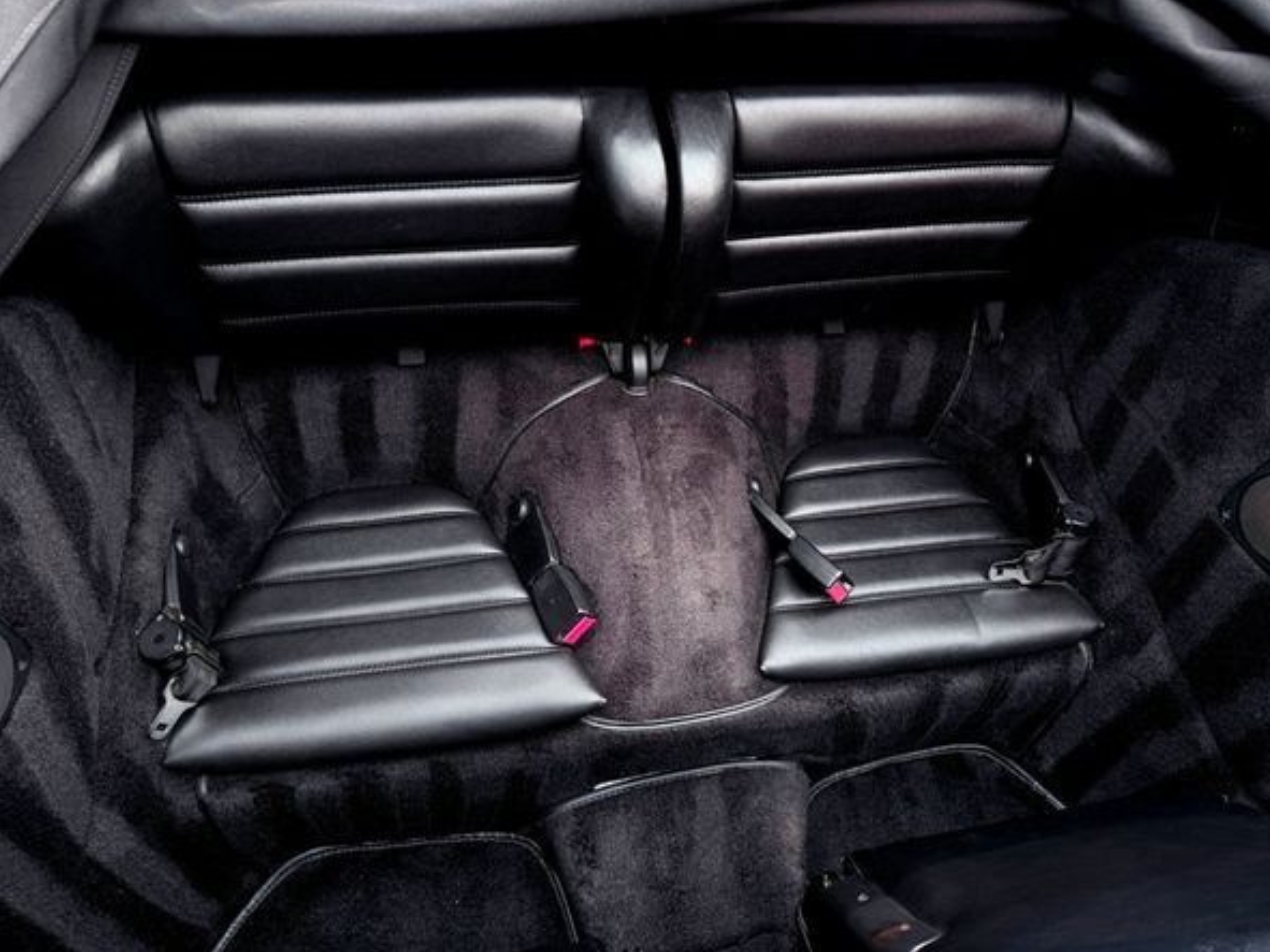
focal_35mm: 26
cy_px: 505
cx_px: 683
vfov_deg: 53.0
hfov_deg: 67.2
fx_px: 954
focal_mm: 6.76
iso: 100
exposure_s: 1/329
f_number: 1.78
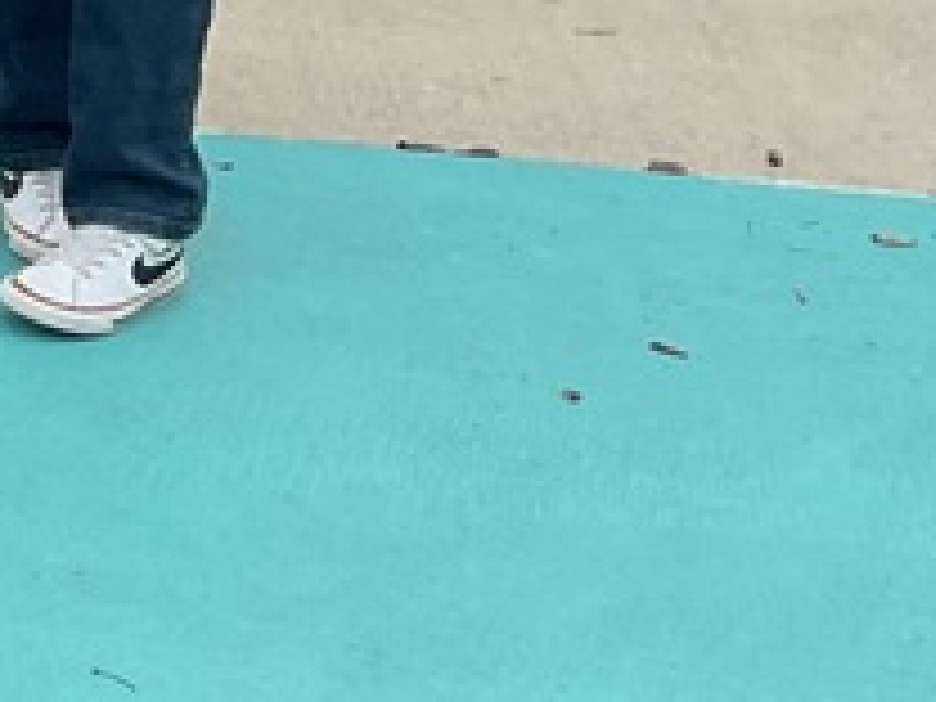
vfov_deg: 10.0
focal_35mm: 143
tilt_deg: -13.2
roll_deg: +1.0
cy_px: -374
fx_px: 3867
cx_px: -1341
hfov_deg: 11.4
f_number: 1.8
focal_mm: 3
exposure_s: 1/419
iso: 16
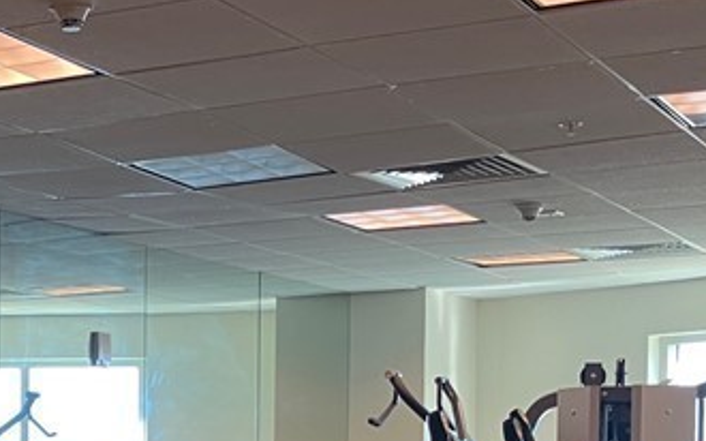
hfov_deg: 21.5
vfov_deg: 13.7
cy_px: 576
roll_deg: +0.5
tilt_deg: -2.4
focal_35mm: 92
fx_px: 1770
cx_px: -60
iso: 64
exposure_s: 1/60
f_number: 1.8
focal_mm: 3.99
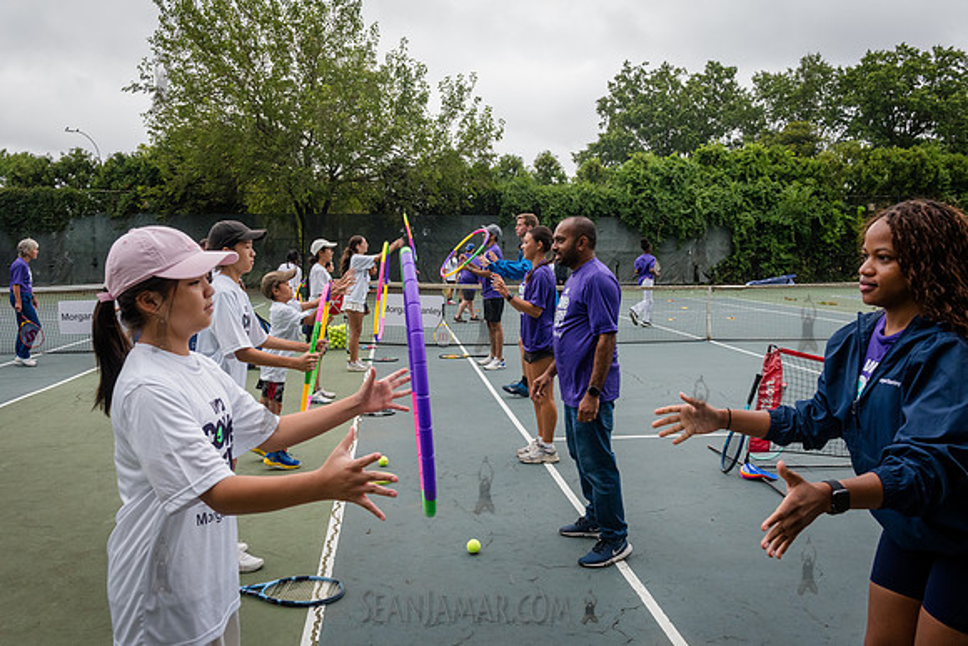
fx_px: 780
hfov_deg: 63.6
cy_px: 323
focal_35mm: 29
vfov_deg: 45.0
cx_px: 484
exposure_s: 1/1000
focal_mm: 29
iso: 1600
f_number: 6.3
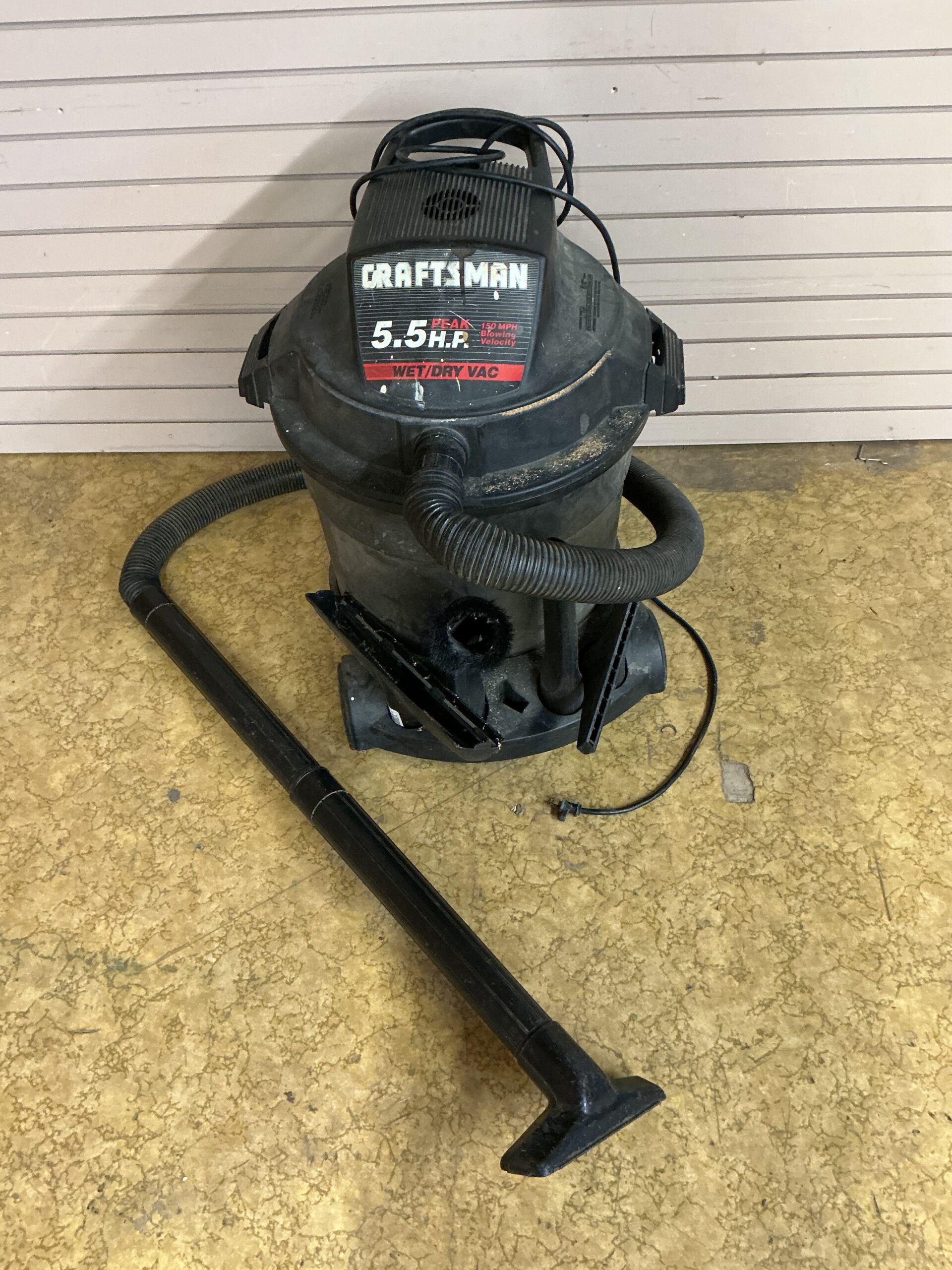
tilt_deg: -50.4
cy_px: 635
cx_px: 476
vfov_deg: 61.7
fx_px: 1063
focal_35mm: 29
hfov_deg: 48.2
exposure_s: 1/60
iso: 250
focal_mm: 3
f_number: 1.8
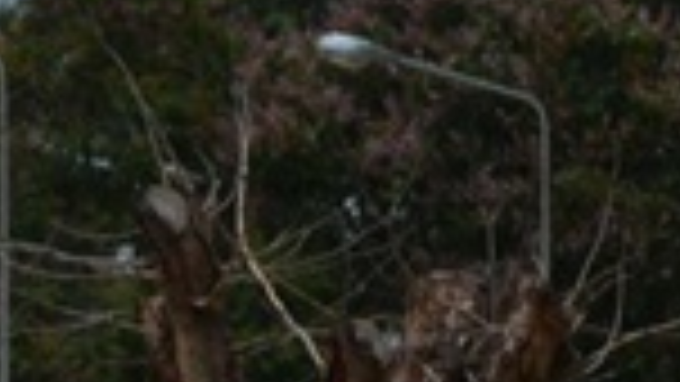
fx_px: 10596
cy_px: 1328
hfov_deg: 3.6
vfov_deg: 2.0
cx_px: -946
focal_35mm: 588
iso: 360
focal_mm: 55
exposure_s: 1/2000
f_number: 7.1
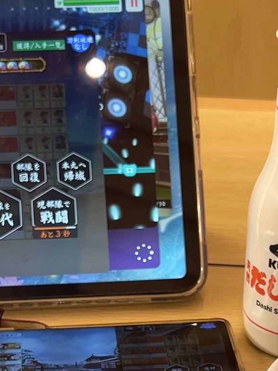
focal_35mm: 94
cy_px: 406
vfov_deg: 20.0
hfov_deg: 15.7
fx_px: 1006
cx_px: 170
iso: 50
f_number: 1.5
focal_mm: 5.7
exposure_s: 1/100
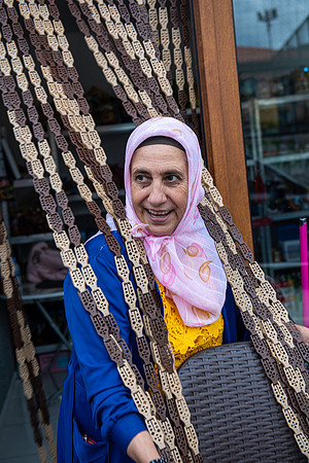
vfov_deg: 38.2
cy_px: 232
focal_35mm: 52
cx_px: 154
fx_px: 669
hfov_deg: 26.0
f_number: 4
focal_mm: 52
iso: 200
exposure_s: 1/60
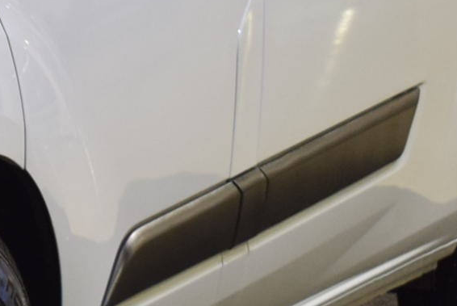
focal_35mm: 357
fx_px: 4533
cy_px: -82
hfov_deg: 5.7
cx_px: -403
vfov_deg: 3.9
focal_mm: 45
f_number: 5
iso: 900
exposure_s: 1/60
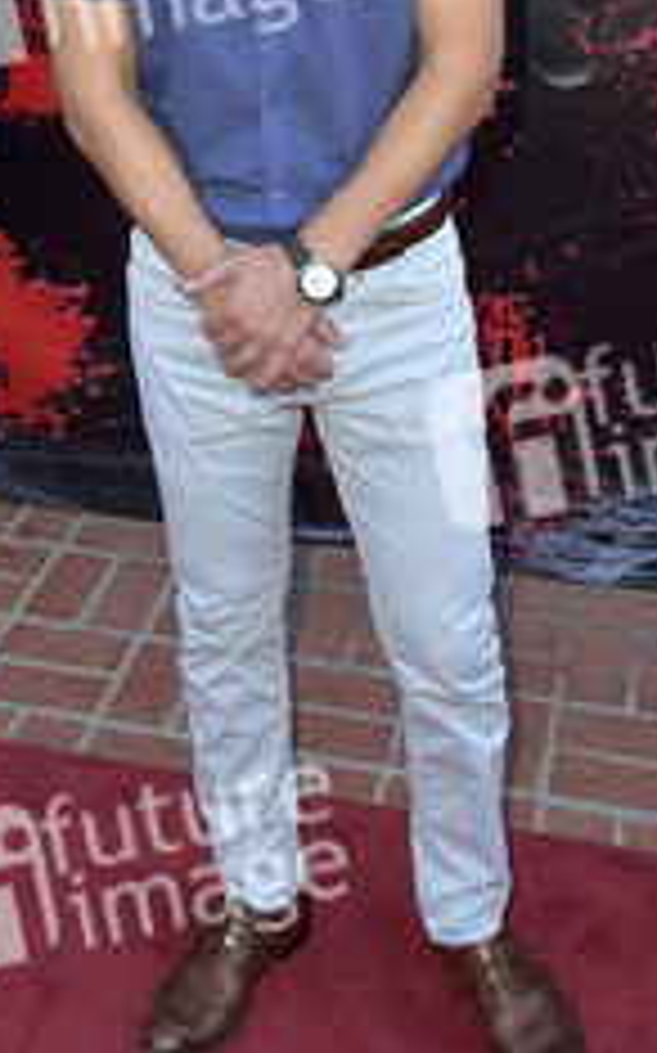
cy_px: 198
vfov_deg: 36.2
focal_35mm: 54
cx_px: 250
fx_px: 1549
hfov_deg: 23.9
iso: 250
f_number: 6.3
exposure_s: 1/250
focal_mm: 31
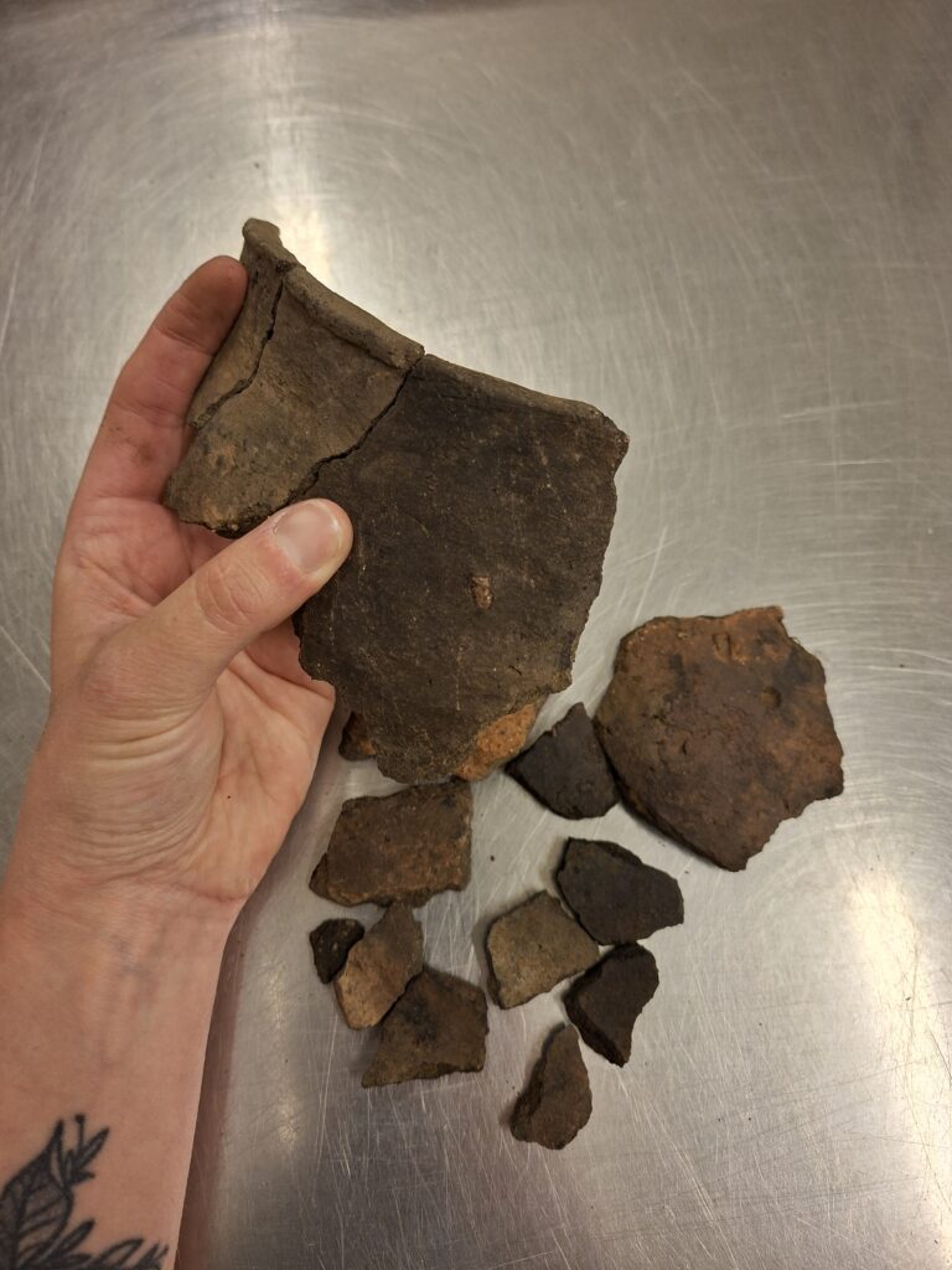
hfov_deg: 58.9
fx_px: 843
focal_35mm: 23
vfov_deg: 73.9
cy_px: 635
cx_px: 476
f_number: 1.8
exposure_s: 1/60
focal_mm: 5.54
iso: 160
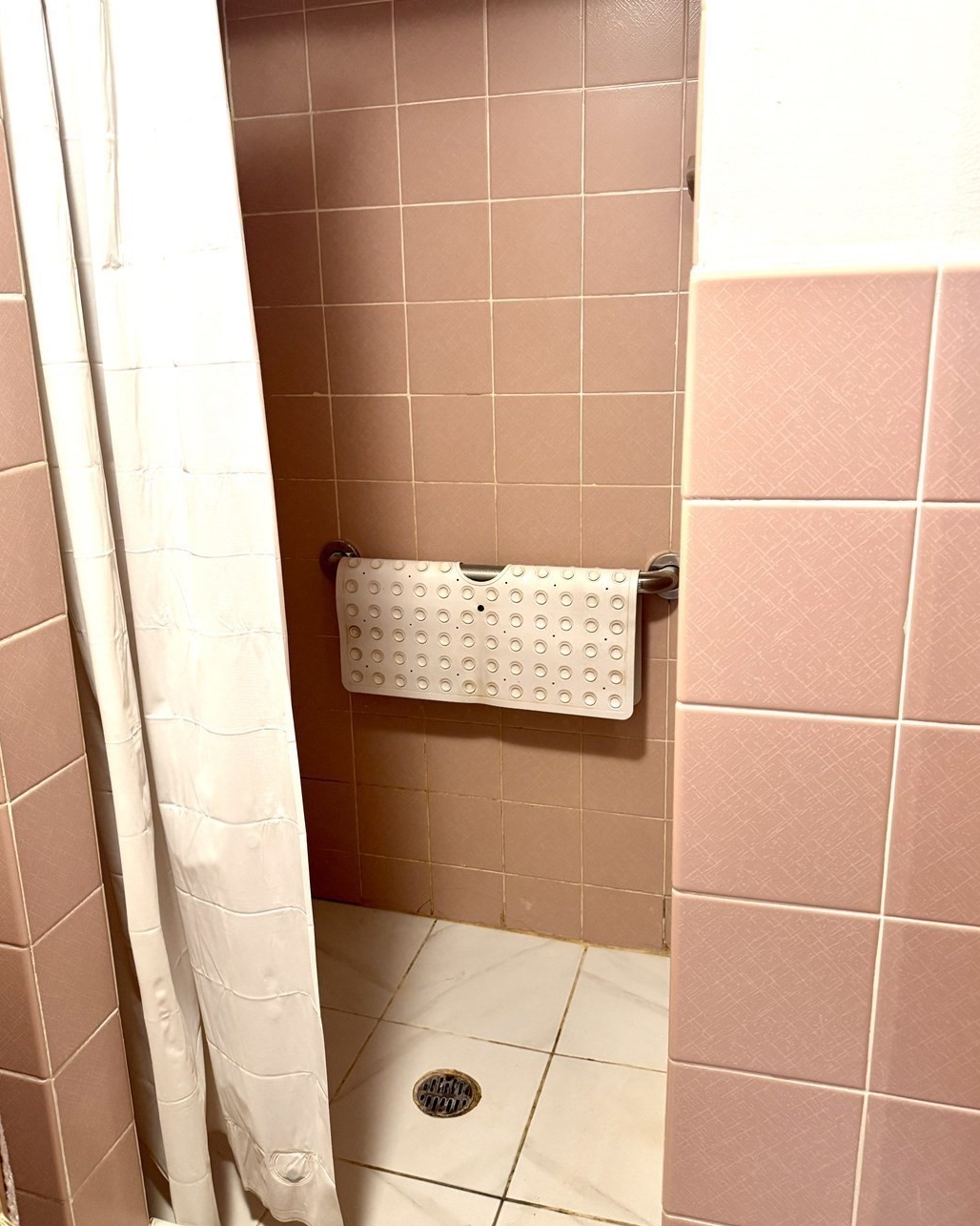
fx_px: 1015
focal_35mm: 28
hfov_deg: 51.5
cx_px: 455
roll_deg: +1.5
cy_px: 605
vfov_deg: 62.2
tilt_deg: -15.5
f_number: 1.78
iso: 320
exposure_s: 1/60
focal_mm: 6.76
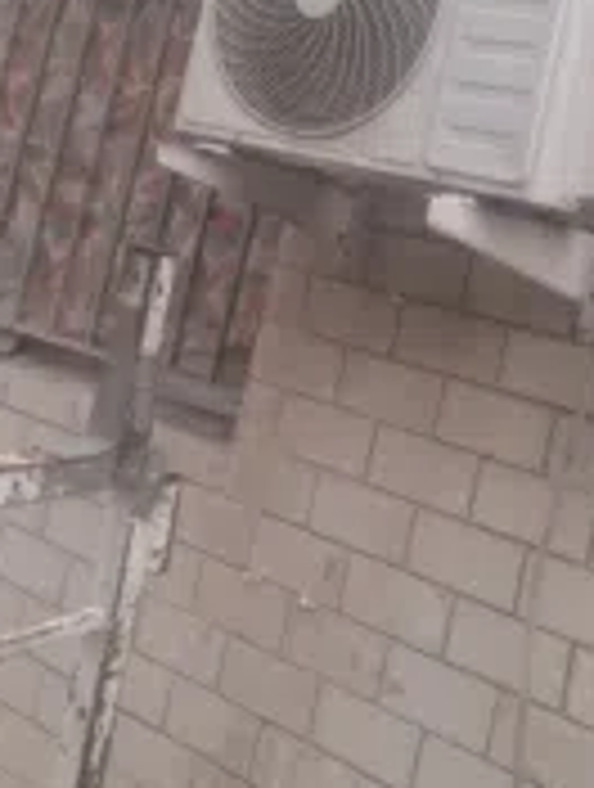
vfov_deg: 32.6
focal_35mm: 57
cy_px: 131
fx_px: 1299
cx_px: 378
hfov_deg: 25.7
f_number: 1.8
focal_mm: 4.69
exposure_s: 1/100
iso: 25
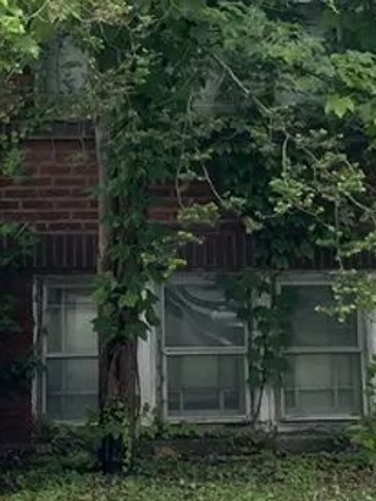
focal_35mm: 102
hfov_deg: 14.4
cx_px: 49
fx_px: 1477
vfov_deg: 17.7
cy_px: -202
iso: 50
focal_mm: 5.7
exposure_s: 1/909
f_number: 1.5
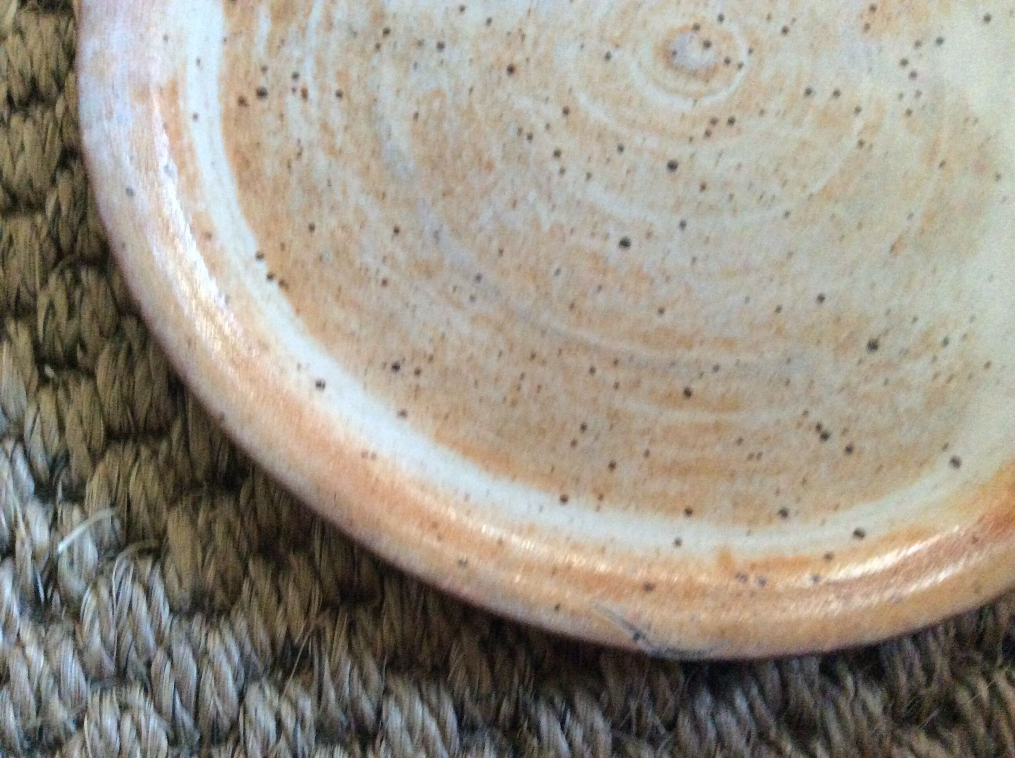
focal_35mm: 32
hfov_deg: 56.9
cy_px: 379
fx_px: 937
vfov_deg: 44.1
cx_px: 508
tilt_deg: -74.6
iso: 400
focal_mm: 3.3
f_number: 2.4
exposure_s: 1/17
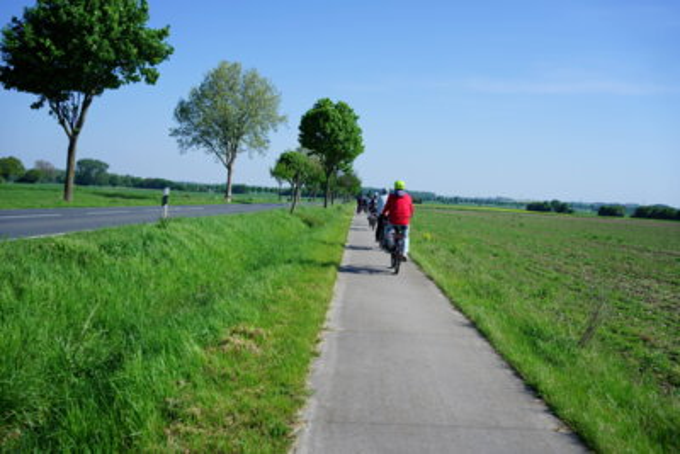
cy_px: 227
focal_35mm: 35
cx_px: 340
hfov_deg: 54.4
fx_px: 661
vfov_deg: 37.9
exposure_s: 1/500
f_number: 6.3
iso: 100
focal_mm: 35
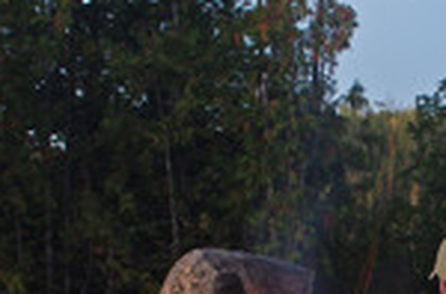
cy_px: 294
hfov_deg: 19.9
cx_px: 387
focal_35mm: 101
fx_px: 1247
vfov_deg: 13.3
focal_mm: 18
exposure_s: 1/1.67
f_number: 6.3
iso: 800
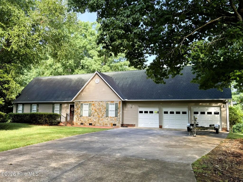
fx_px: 204
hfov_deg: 61.7
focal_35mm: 29
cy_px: 91
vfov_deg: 48.2
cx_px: 122
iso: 40
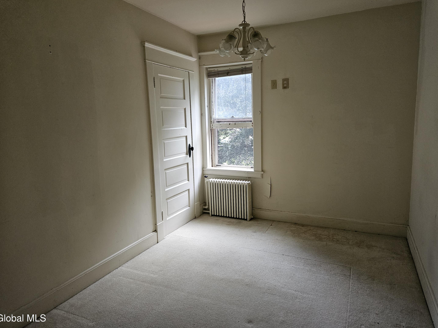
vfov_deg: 56.8
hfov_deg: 71.6
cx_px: 224
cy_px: 163
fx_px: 304
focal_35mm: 24
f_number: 1.8
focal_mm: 5.4
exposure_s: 1/170
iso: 400
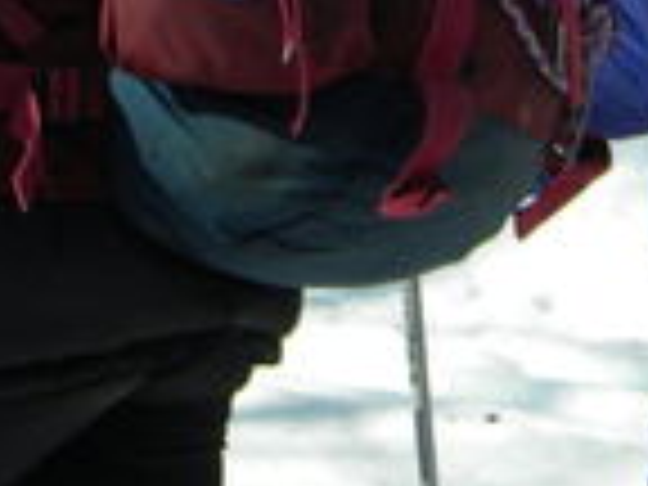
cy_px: -349
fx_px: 2658
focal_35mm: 142
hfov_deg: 13.8
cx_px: 144
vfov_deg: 10.0
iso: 86
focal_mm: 7.3
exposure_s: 1/498
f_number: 3.8
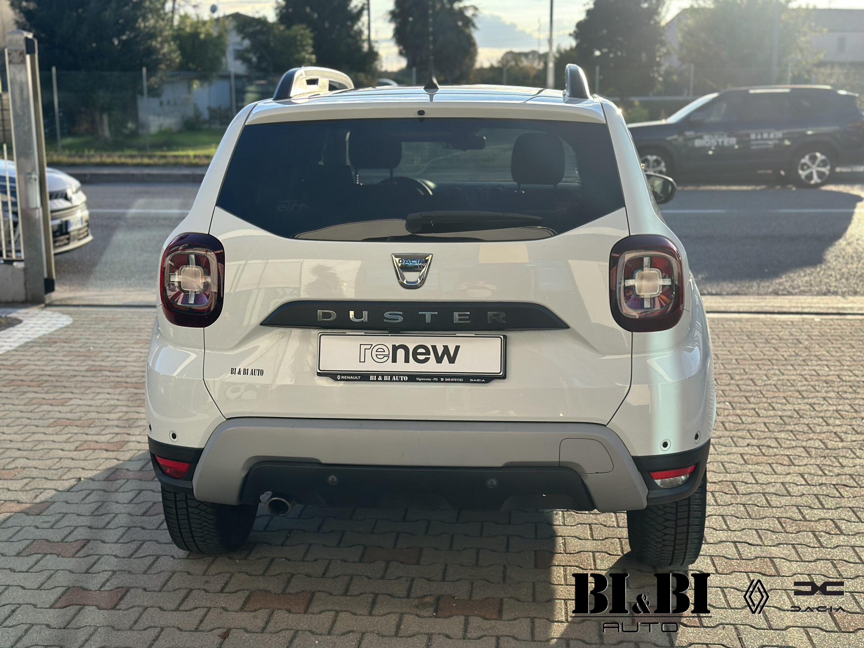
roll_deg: +0.1
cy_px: 324
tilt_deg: -11.2
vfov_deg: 30.3
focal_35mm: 48
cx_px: 432
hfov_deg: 39.7
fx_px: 1198
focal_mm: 6.86
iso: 100
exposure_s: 1/2070
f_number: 1.78
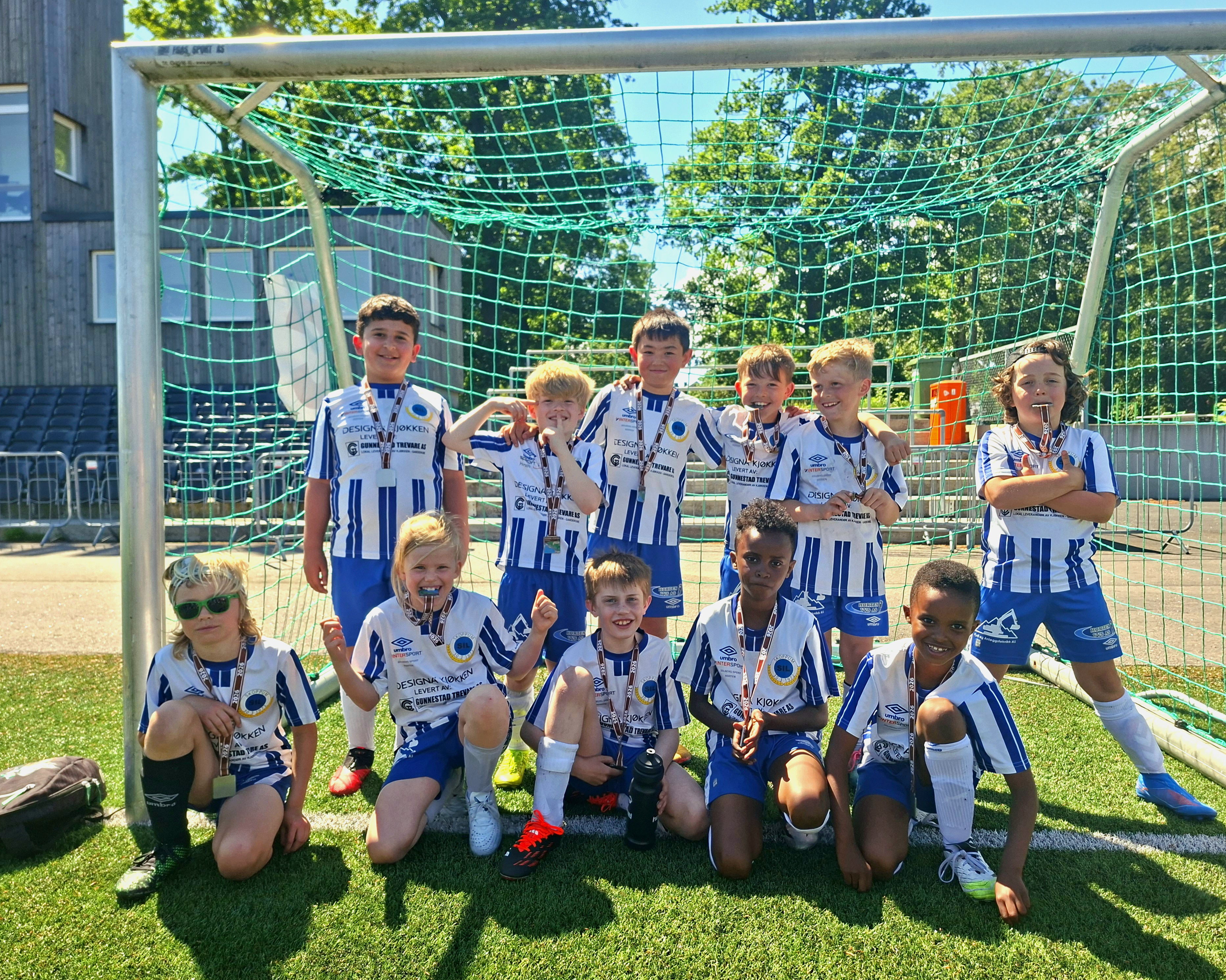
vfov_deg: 58.8
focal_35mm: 24
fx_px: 871
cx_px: 624
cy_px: 491
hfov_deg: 70.3
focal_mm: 5.54
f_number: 1.8
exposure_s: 1/909
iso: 50
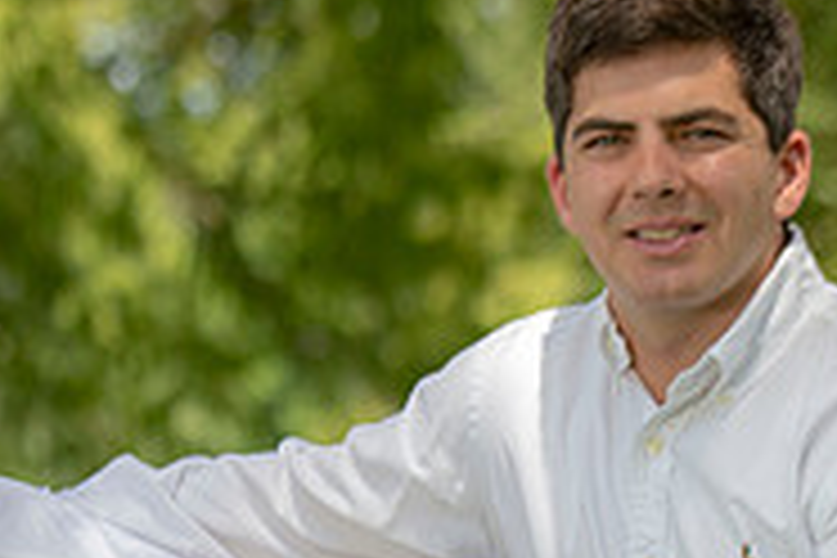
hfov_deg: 6.8
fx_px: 7091
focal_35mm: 305
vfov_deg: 4.5
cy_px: 832
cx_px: 328
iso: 100
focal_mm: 98
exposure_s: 1/200
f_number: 4
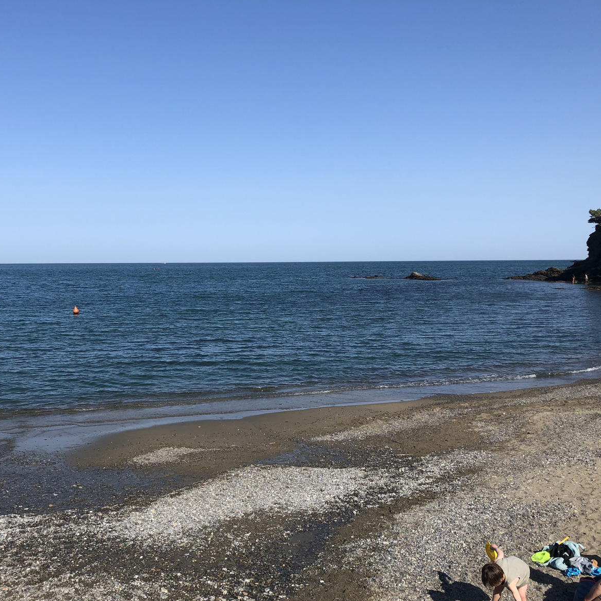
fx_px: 668
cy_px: 305
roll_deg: +1.0
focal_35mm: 34
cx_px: 243
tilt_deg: -2.4
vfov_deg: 48.4
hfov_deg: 48.2
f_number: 1.8
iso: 20
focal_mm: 4
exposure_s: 1/2525
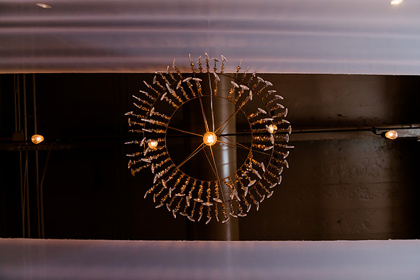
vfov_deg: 49.6
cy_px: 140
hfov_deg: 69.4
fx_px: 303
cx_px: 210
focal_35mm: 26
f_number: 2.8
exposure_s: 1/1000
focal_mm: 26
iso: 1600
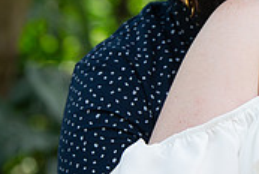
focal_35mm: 435
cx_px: 301
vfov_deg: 3.2
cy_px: 41
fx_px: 3135
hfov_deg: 4.7
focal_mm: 130
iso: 500
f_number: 4.5
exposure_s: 1/250
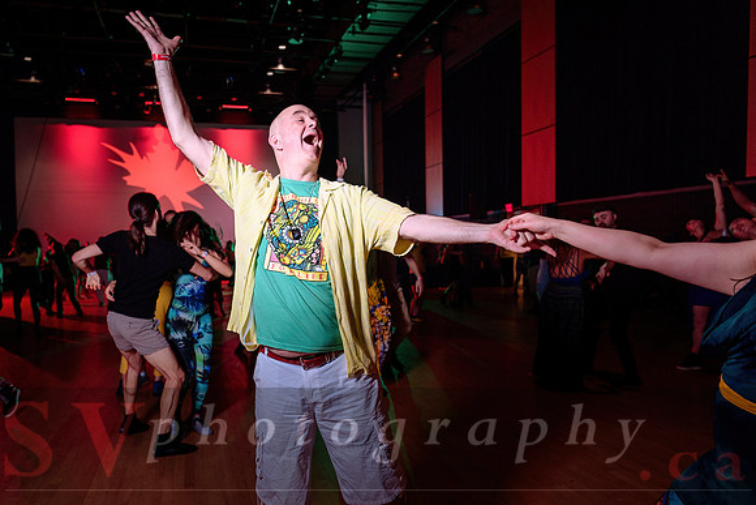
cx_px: 343
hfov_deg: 68.1
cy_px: 273
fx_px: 558
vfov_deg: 48.6
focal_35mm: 27
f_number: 3.2
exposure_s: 1/60
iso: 1000
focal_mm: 24
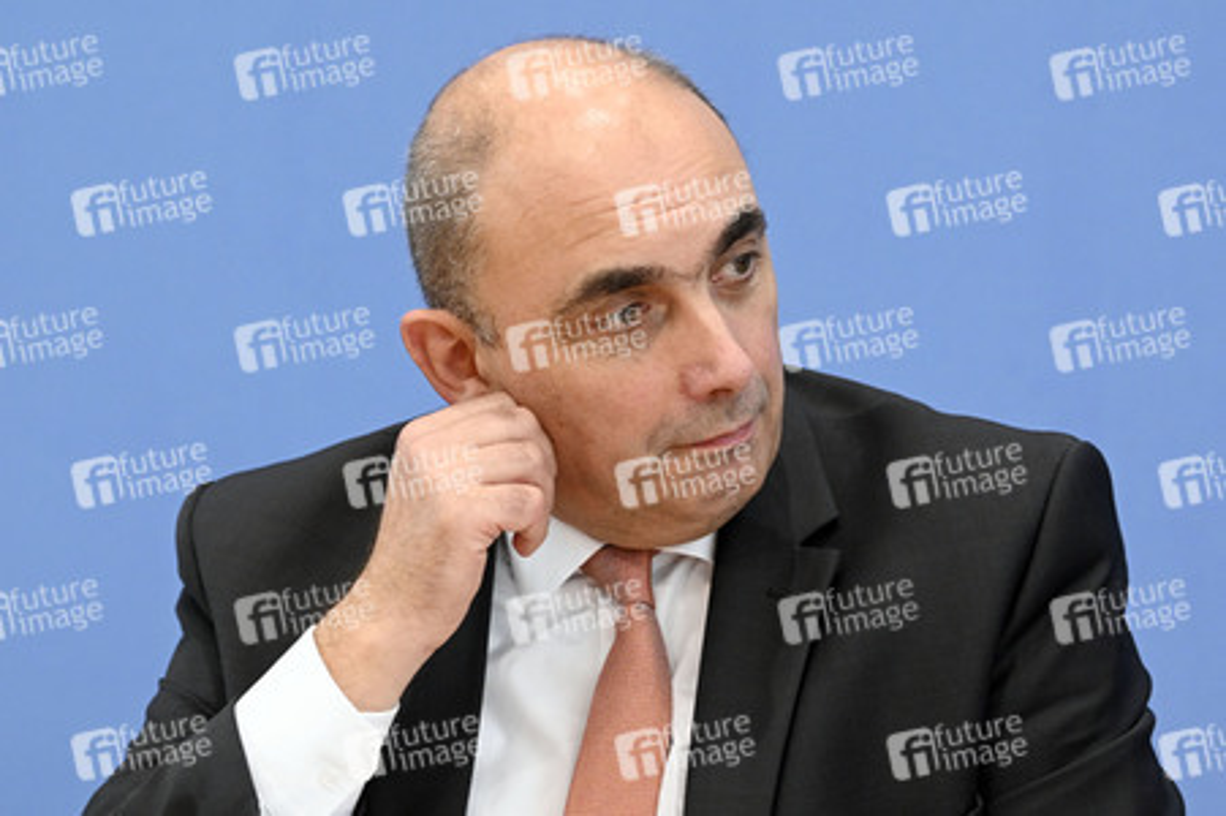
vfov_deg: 11.0
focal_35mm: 125
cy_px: 408
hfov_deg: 16.4
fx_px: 4254
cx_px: 613
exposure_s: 1/500
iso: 5000
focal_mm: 125
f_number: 7.1
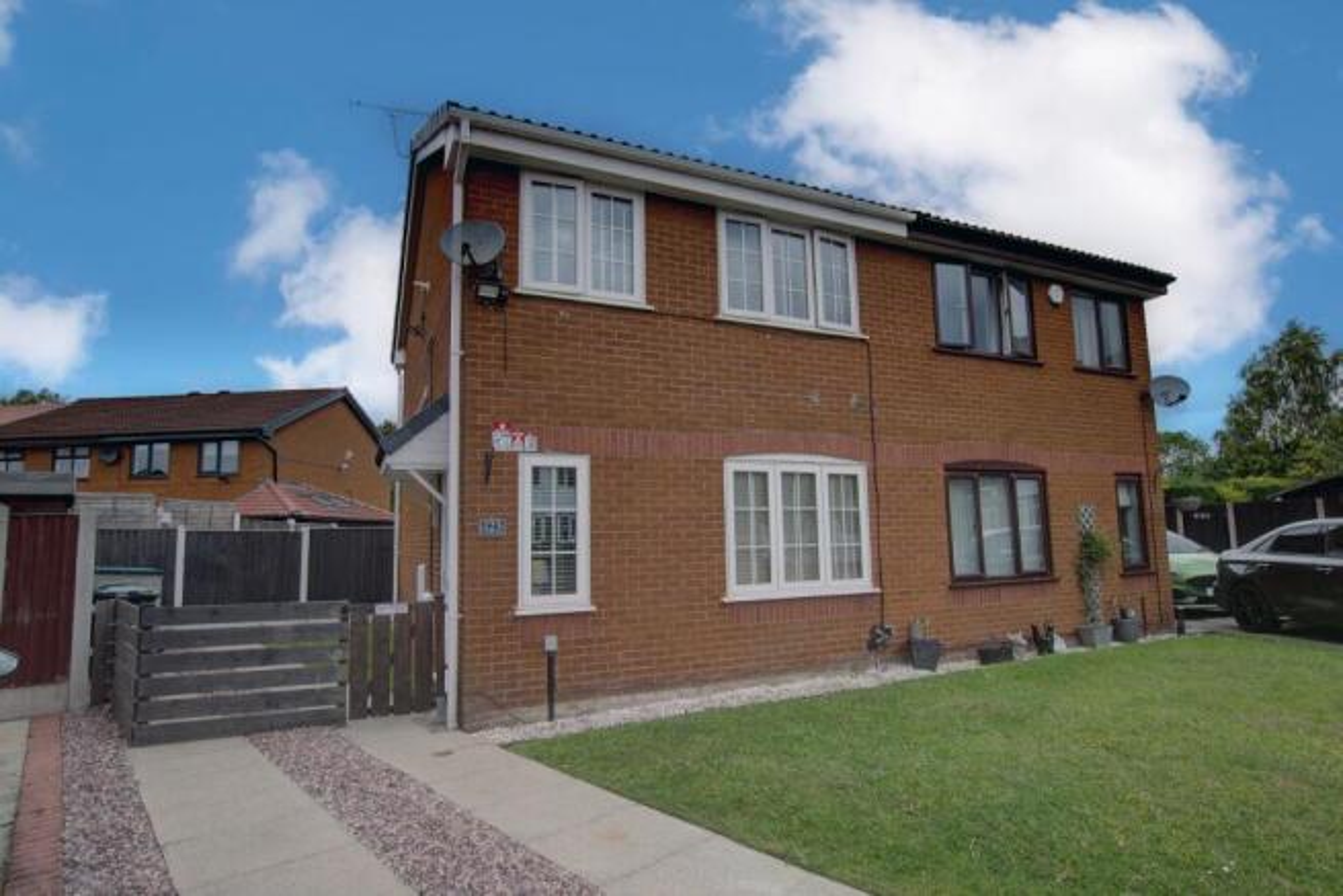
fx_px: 672
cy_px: 448
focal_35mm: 18
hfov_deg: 90.0
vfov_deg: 67.4
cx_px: 672
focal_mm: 12
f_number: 8
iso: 400
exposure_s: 1/640
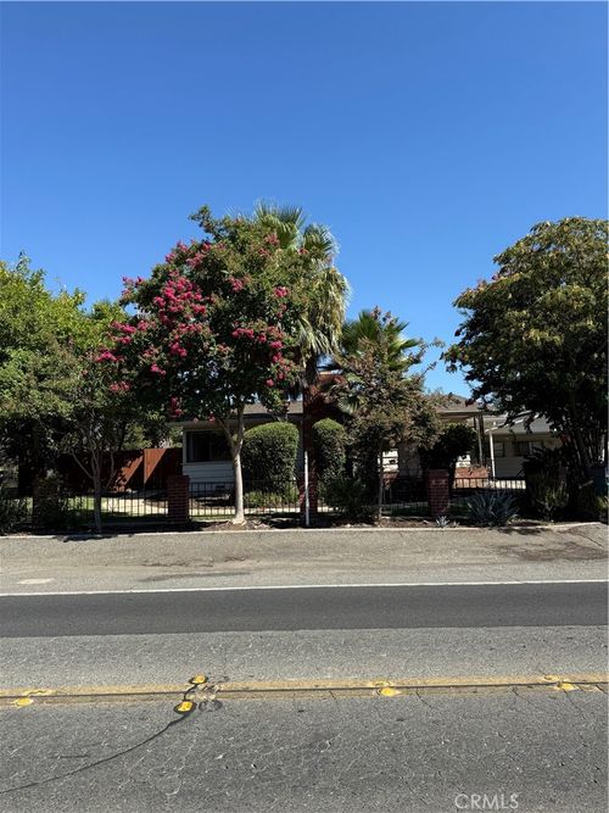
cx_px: 304
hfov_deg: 56.8
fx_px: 563
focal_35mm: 24
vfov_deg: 71.6
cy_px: 406
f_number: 1.78
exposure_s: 1/3145
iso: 80
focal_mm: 6.76
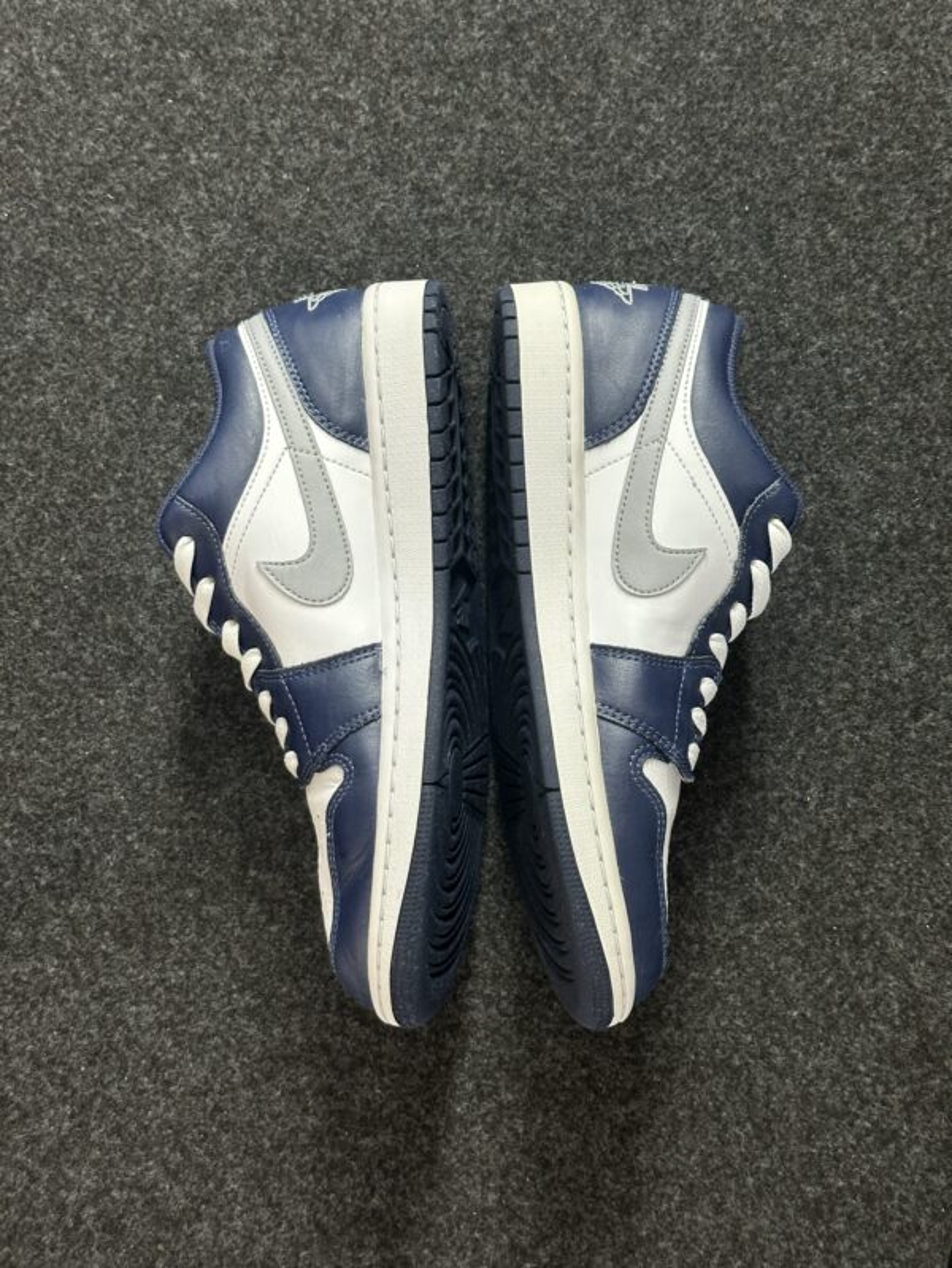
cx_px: 476
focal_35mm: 48
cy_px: 634
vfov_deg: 39.6
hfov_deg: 30.3
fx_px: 1759
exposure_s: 1/33
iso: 200
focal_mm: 6.86
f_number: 1.78
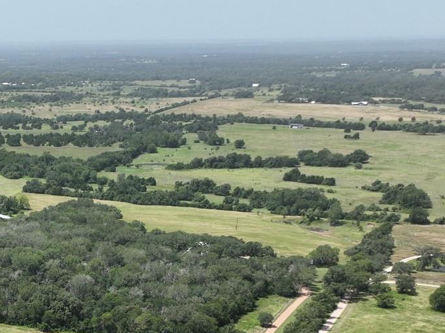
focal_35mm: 71
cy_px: 374
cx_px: -145
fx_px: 912
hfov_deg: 23.9
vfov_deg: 19.7
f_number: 2.8
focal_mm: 12.29
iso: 100
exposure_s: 1/1600
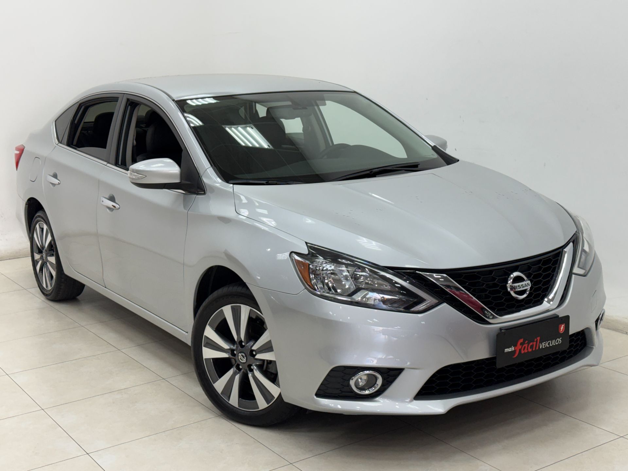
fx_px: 871
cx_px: 314
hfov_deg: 39.7
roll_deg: +2.0
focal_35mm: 48
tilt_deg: -11.1
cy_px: 236
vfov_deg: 30.3
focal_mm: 6.76
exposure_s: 1/120
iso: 125
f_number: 1.78
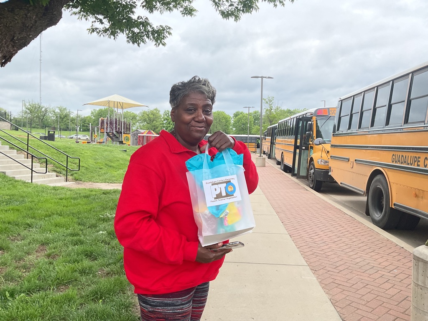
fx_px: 359
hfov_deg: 61.7
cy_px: 160
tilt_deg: -1.8
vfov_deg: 48.2
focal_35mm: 29
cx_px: 214
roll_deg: -0.6
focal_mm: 3
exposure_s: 1/1168
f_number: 1.8
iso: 16
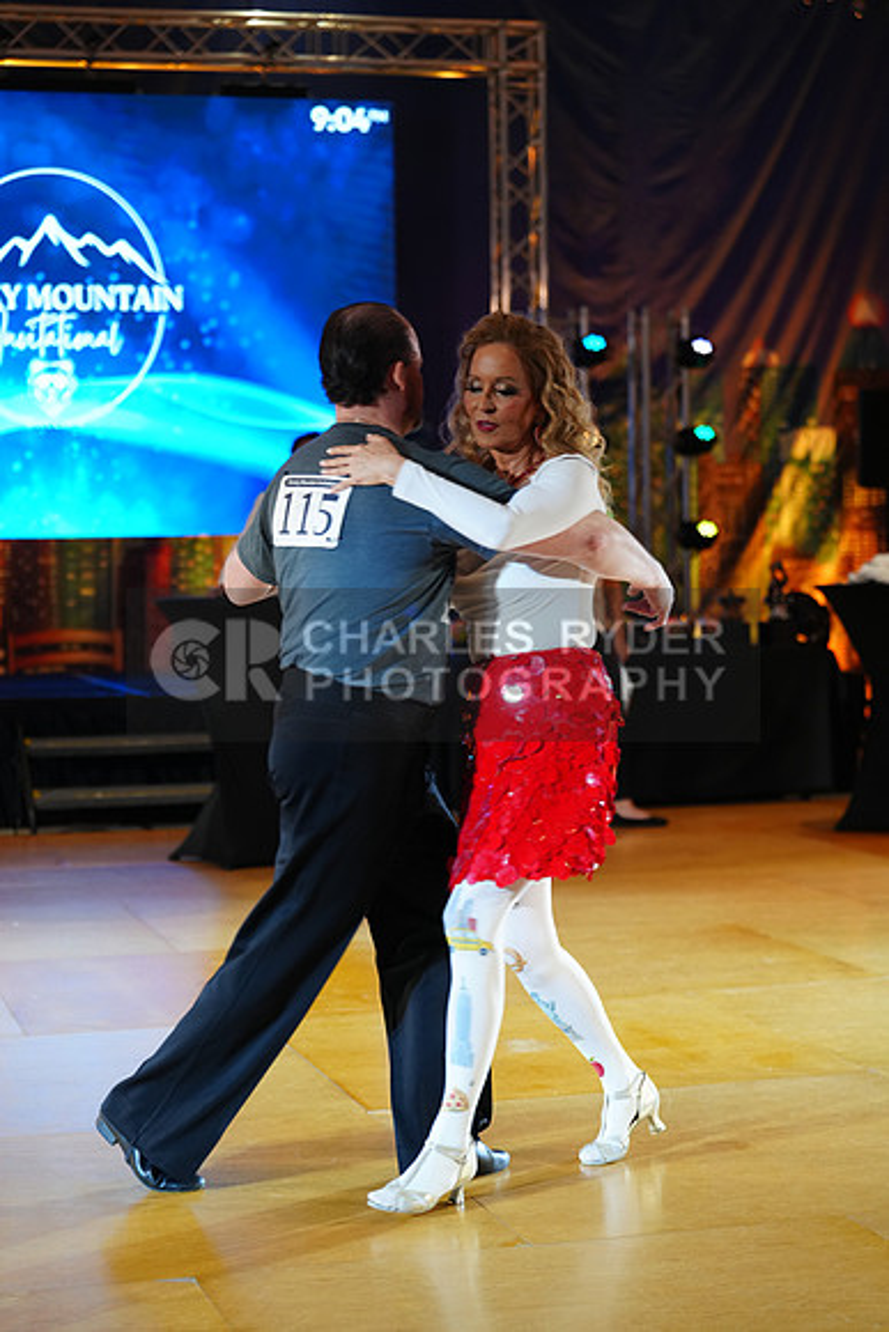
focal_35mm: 70
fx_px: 2591
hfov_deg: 19.5
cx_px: 444
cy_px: 666
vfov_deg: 28.8
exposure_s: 1/160
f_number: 2.8
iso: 800
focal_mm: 70
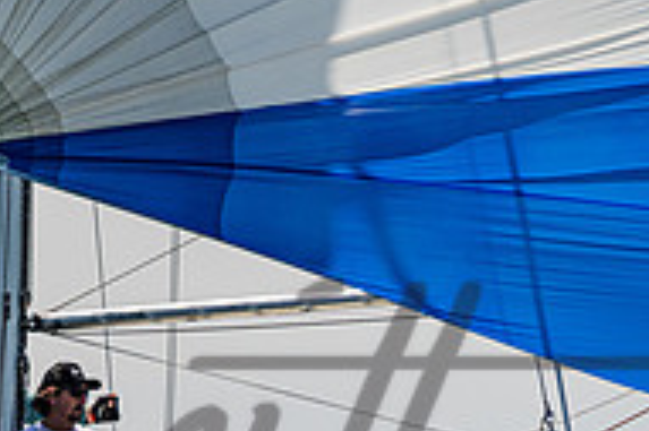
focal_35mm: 857
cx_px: -7
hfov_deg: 2.4
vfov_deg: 1.6
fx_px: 15436
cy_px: 443
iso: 500
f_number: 8
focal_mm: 280
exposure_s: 1/4000
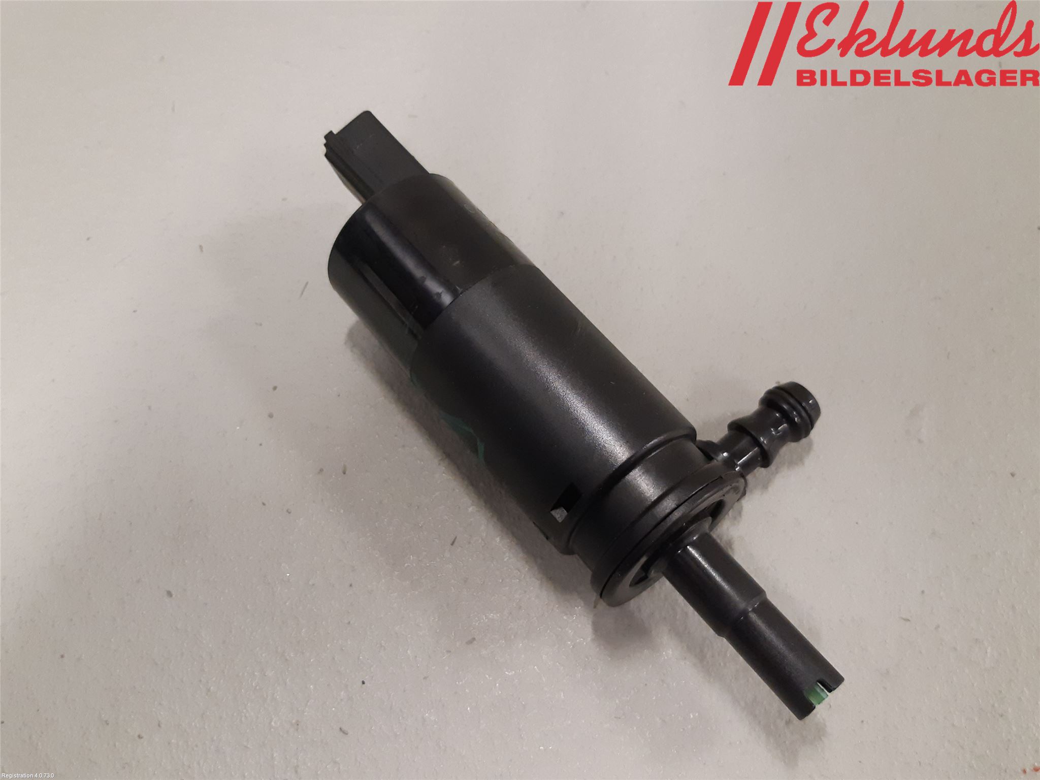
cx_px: 520
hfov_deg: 67.3
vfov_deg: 53.1
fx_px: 781
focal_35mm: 26
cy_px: 390
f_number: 1.7
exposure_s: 1/50
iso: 250
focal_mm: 3.93
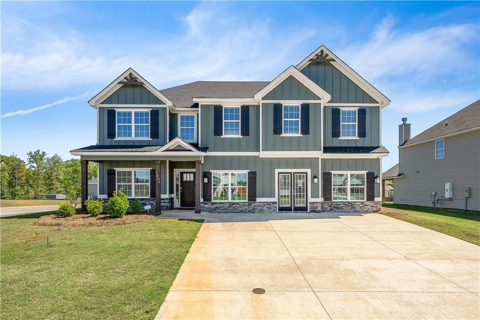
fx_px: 253
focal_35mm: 19
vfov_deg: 64.6
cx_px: 240
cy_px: 160
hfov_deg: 86.9
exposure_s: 1/2000
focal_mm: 19
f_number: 7.1
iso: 640
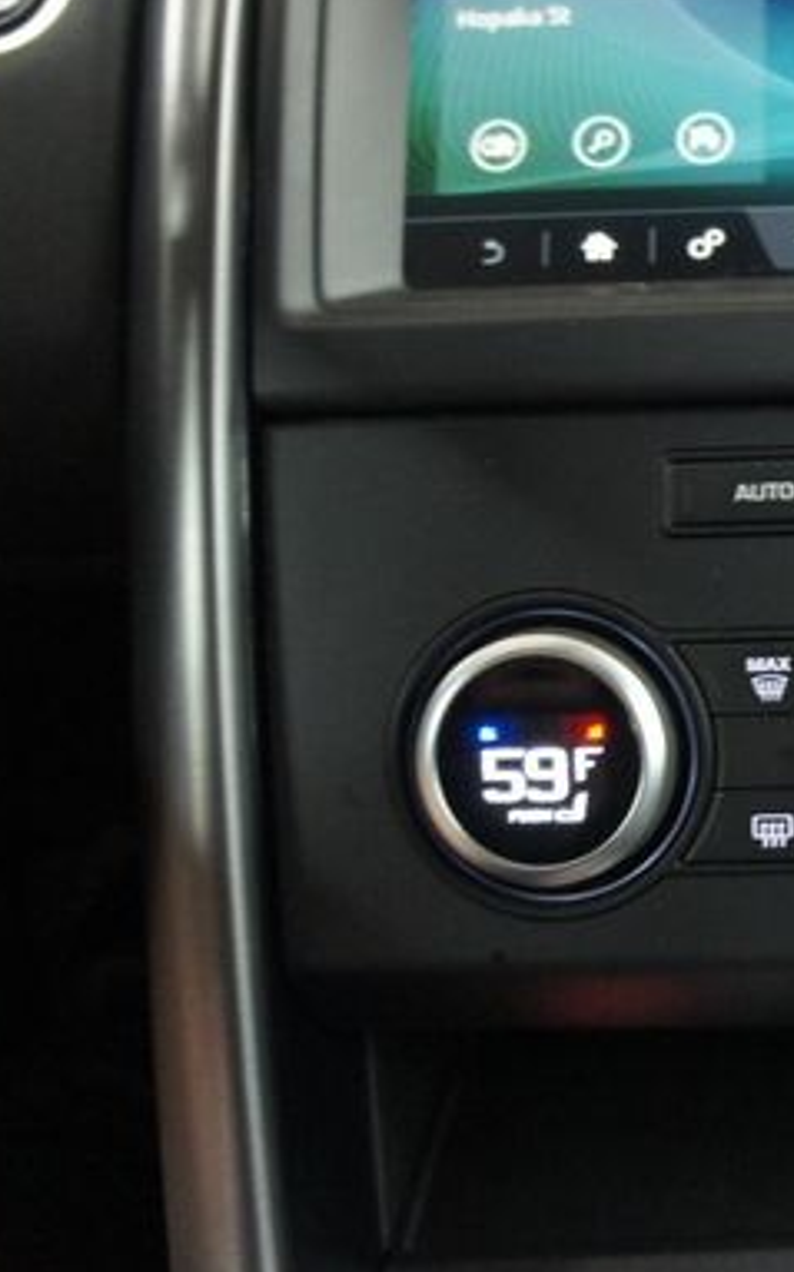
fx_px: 1594
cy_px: 581
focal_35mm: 46
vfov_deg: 43.5
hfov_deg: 25.1
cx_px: 963
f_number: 3.5
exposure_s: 1/20
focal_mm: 18
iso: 1600
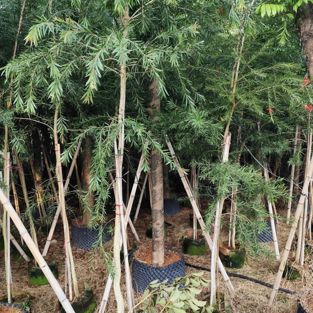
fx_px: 286
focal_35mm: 28
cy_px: 154
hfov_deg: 57.3
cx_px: 157
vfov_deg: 57.3
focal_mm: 6.19
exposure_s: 1/100
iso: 64
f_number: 1.65
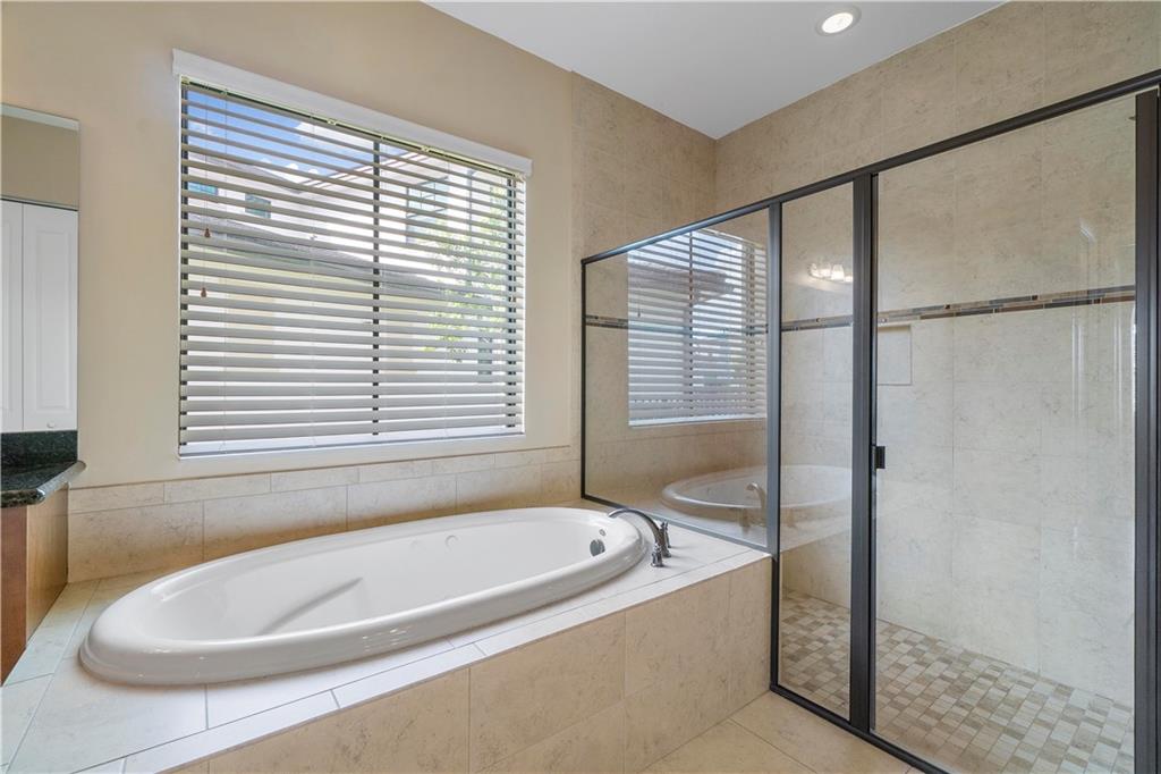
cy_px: 387
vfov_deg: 77.3
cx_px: 580
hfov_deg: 100.4
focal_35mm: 15
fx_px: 484
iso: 125
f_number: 11
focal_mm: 10
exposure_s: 1/10
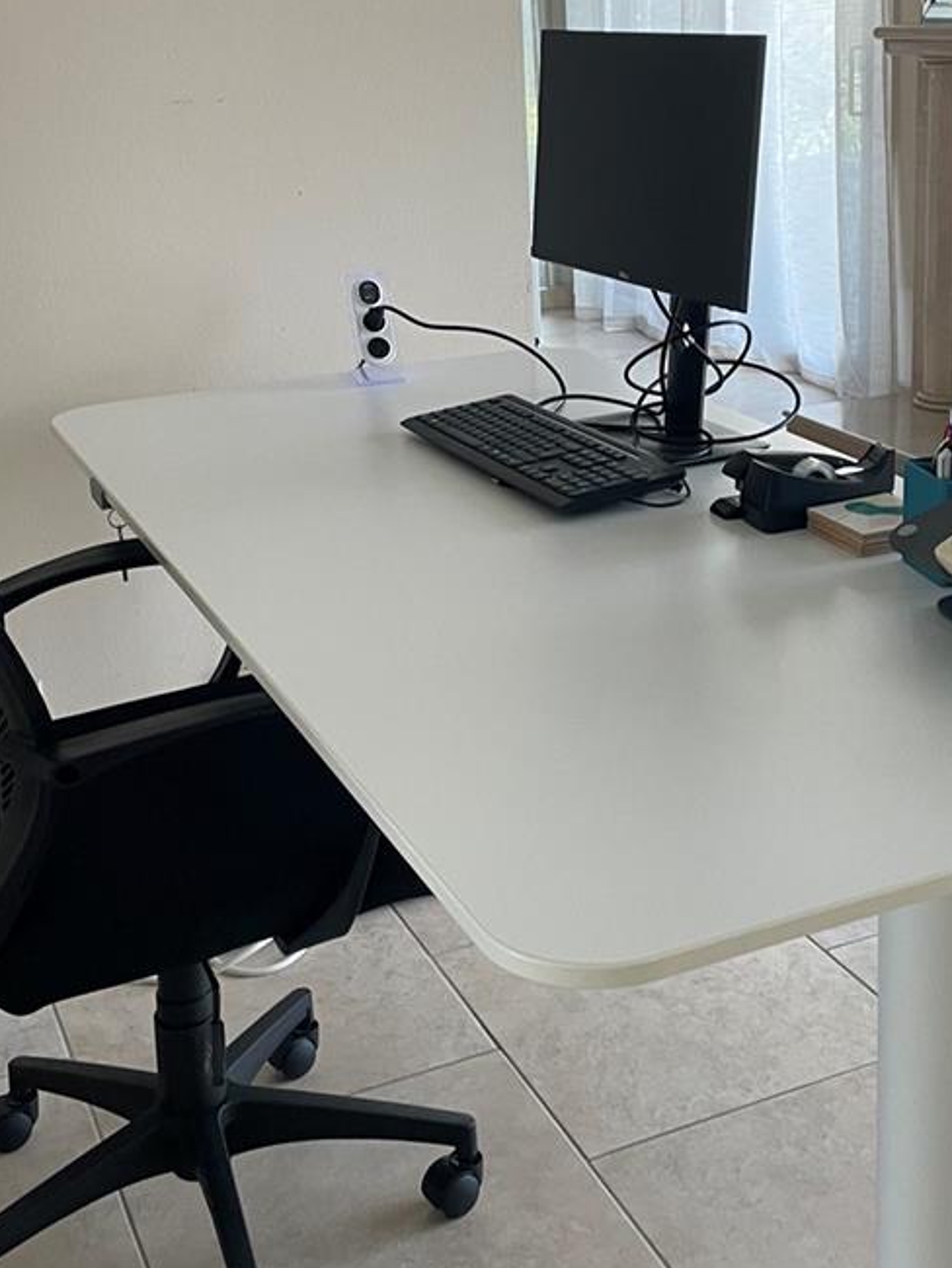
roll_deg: +3.3
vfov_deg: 39.2
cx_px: 558
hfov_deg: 30.2
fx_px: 1759
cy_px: 433
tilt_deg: -12.8
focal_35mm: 48
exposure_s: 1/60
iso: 100
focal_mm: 4.2
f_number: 1.6
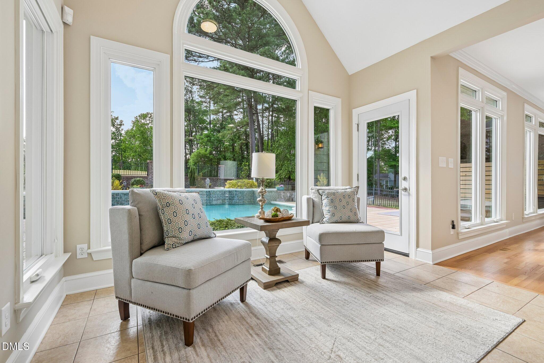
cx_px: 272
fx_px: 242
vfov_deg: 73.7
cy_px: 182
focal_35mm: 16
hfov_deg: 96.7
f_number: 8
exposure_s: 1/30
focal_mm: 16
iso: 100
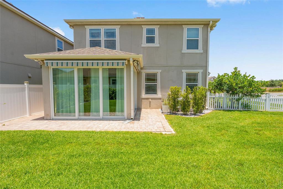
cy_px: 94
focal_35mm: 17
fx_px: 134
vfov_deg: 70.4
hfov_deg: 93.3
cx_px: 142
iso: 160
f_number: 7.1
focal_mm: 17
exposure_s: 1/500
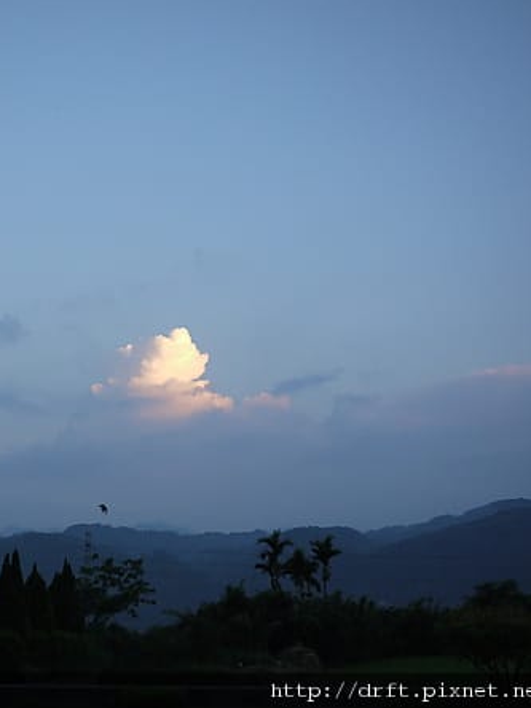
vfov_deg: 35.5
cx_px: 159
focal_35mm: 54
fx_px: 1104
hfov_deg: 26.8
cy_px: 351
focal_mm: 20
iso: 400
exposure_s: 1/1300
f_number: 2.2
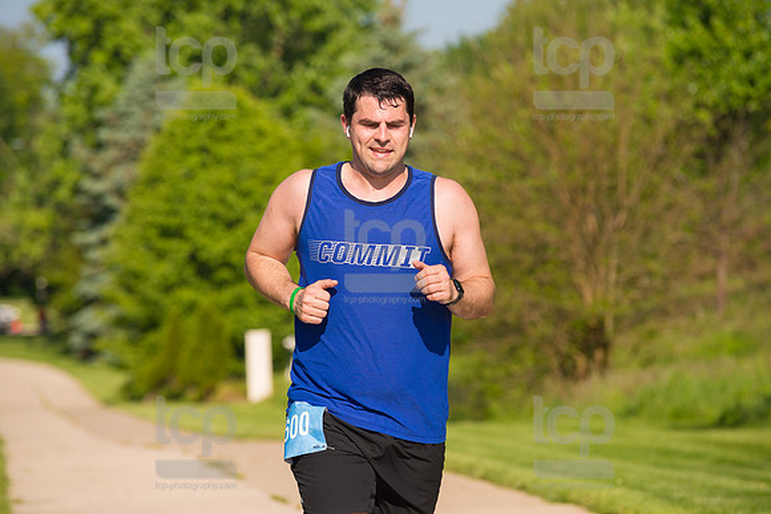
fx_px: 3963
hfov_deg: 11.1
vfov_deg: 7.4
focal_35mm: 185
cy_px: 257
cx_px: 386
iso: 400
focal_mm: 185
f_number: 5.6
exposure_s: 1/2000
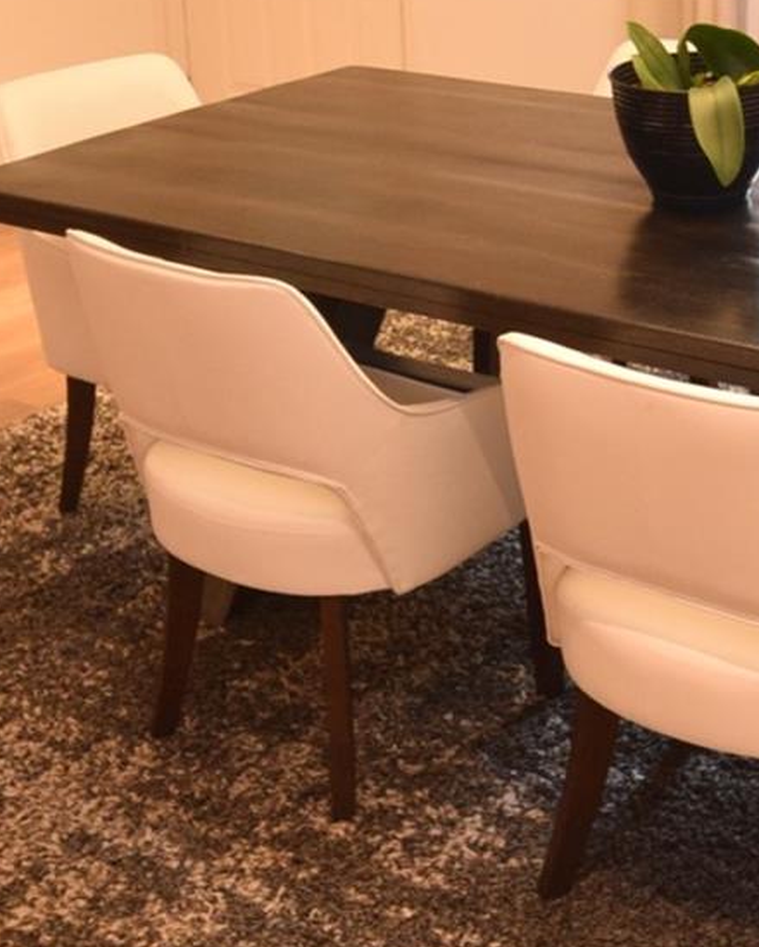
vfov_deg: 29.2
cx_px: 524
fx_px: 1767
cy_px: 160
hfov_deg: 24.1
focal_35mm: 63
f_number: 4.5
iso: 800
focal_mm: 12
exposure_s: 1/80
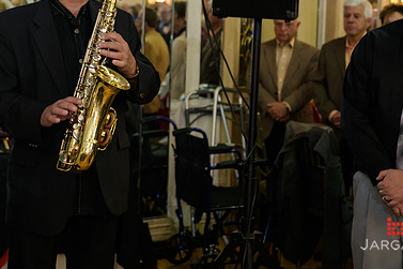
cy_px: 66
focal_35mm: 77
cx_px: 153
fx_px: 862
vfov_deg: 17.6
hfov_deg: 26.3
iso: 1000
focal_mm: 50
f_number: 3.2
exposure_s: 1/125
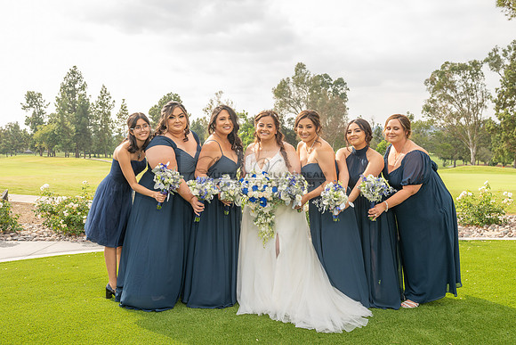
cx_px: 258
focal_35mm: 34
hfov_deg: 55.8
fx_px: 487
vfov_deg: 38.9
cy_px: 172
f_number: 6.3
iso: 200
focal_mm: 34
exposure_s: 1/200
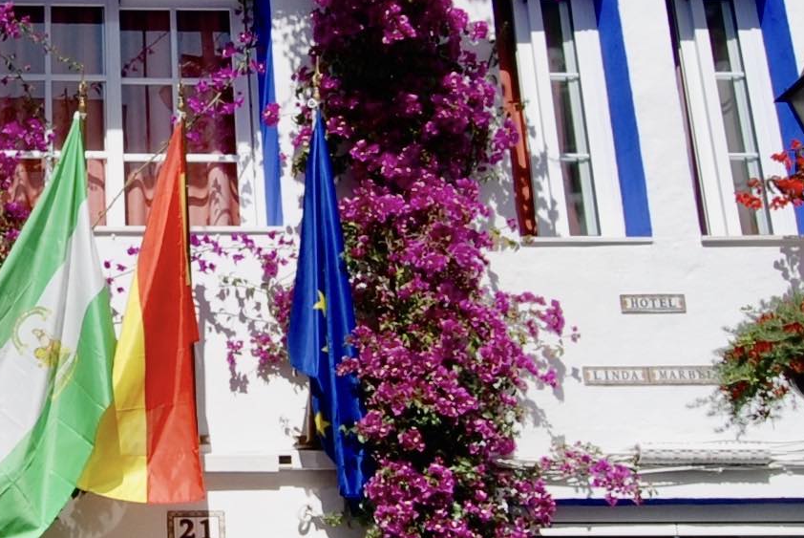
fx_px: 1542
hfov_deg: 27.5
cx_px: 0
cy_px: 180
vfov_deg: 19.7
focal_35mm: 69
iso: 100
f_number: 8
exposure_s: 1/250
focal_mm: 10
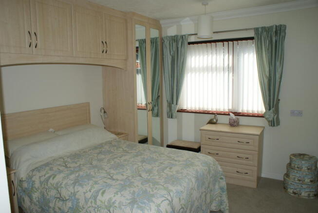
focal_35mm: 27
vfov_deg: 48.0
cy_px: 106
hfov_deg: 67.3
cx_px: 159
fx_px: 239
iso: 100
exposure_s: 1/160
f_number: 7.1
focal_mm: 18
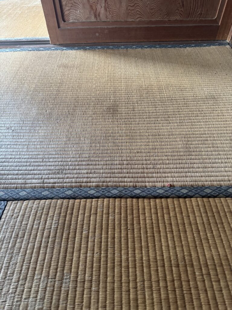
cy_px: 155
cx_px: 116
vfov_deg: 71.6
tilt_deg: -47.0
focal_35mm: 24
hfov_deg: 56.8
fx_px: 214
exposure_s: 1/60
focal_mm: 6.76
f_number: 1.78
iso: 500
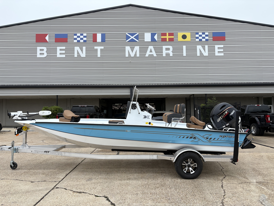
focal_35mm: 26
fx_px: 206
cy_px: 103
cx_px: 137
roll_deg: +0.7
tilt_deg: +3.4
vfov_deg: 53.1
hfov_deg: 67.3
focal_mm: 5.96
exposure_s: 1/1667
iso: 50
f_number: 1.6
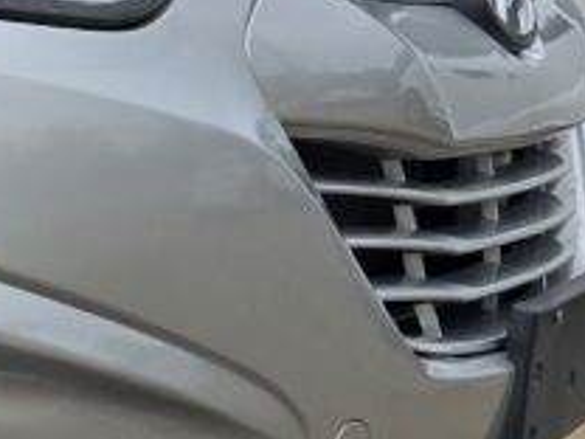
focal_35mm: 113
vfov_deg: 13.0
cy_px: 56
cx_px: -712
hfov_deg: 13.7
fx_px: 1910
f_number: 1.7
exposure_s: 1/593
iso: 12
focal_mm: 6.3
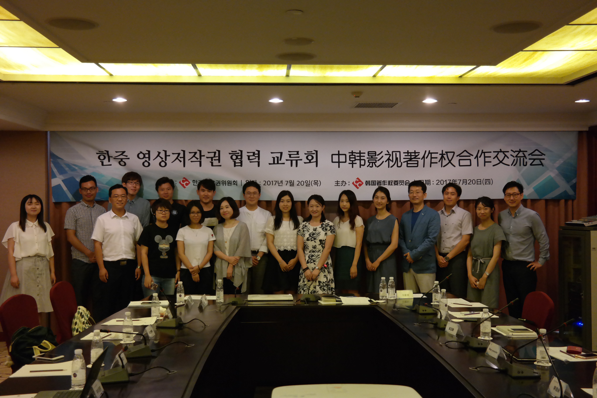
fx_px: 680
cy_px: 199
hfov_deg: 47.4
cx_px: 298
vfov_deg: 32.6
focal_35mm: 41
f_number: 4
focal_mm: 27
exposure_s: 1/50
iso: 1600
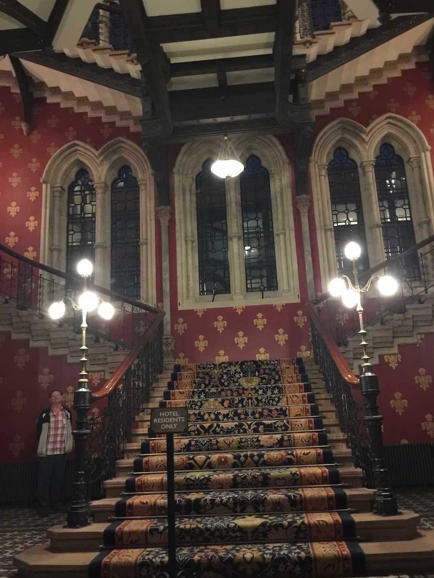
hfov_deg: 46.8
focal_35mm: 30
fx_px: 501
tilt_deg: +13.8
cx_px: 222
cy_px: 289
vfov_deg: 60.0
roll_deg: +3.7
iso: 125
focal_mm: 4.15
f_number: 2.2
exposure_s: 1/4
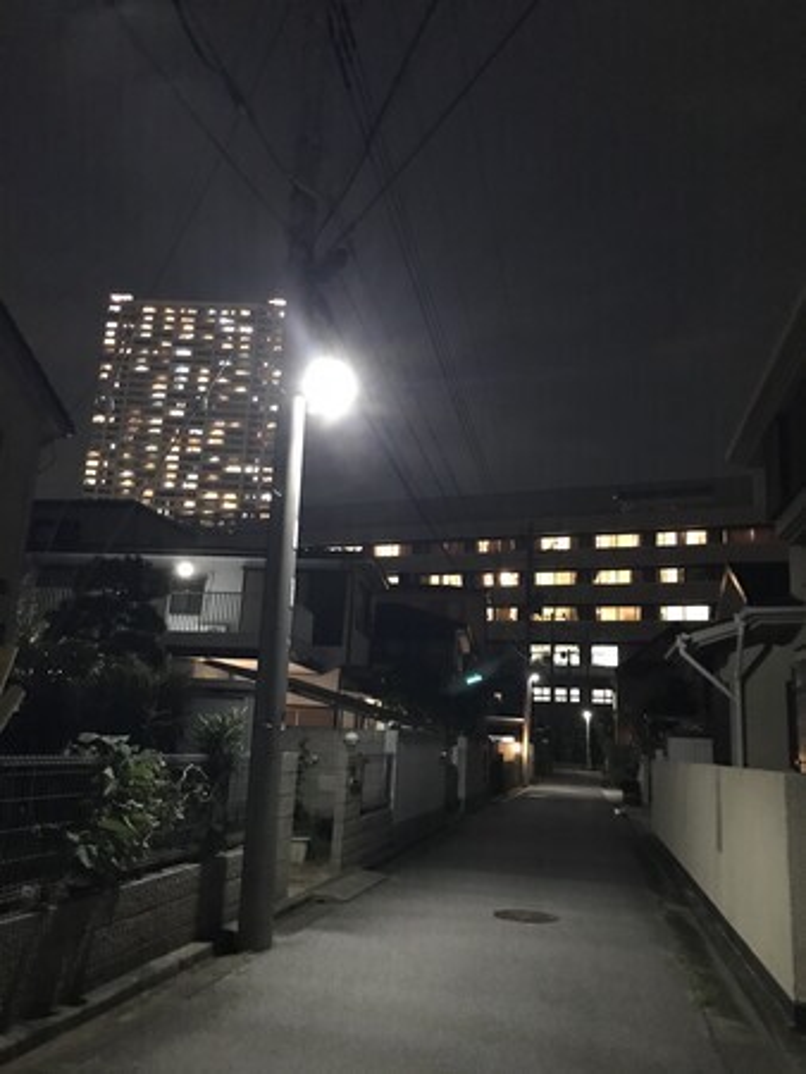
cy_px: 537
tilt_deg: +13.7
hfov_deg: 49.8
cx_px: 403
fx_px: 868
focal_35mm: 28
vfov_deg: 63.4
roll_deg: -3.5
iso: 160
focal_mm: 3.99
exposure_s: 1/4
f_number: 1.8
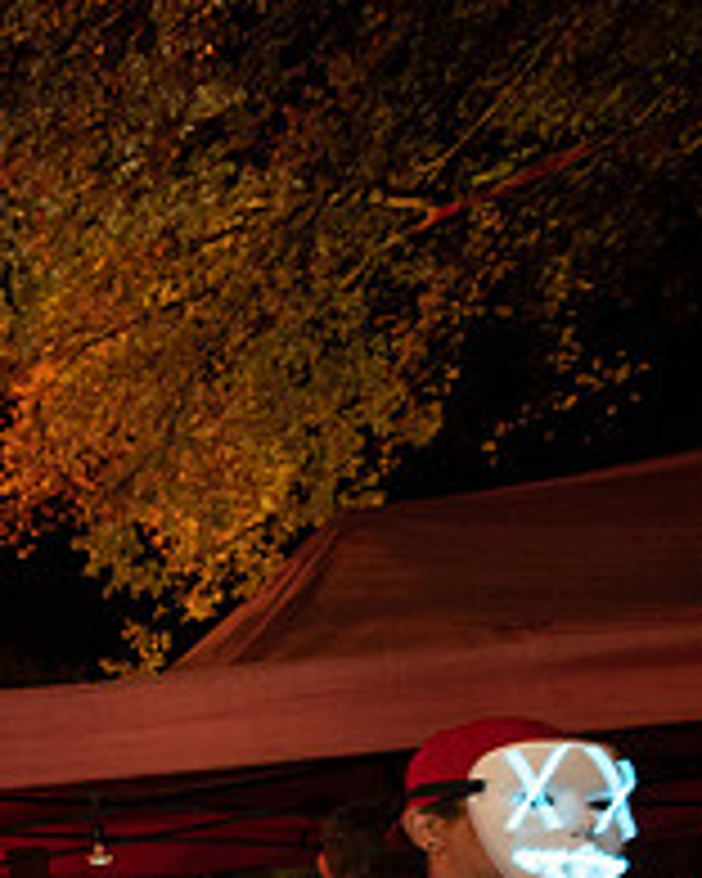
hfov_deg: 22.5
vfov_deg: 43.3
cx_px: -554
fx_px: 1013
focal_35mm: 39
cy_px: 772
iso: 2000
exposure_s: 1/60
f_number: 3.5
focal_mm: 14
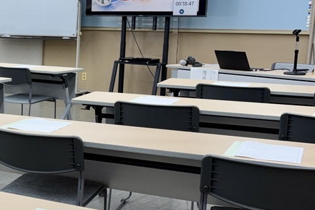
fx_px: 586
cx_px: -56
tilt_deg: -10.9
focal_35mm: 67
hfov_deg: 26.9
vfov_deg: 20.3
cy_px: 123
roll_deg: -1.0
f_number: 1.6
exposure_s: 1/120
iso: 50
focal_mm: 5.96
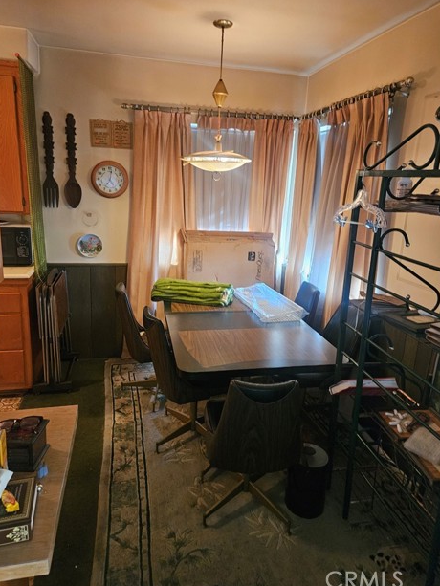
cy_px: 288
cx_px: 218
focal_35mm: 24
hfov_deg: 56.8
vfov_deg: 71.6
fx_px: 407
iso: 640
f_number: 1.8
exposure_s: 1/60
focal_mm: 5.4
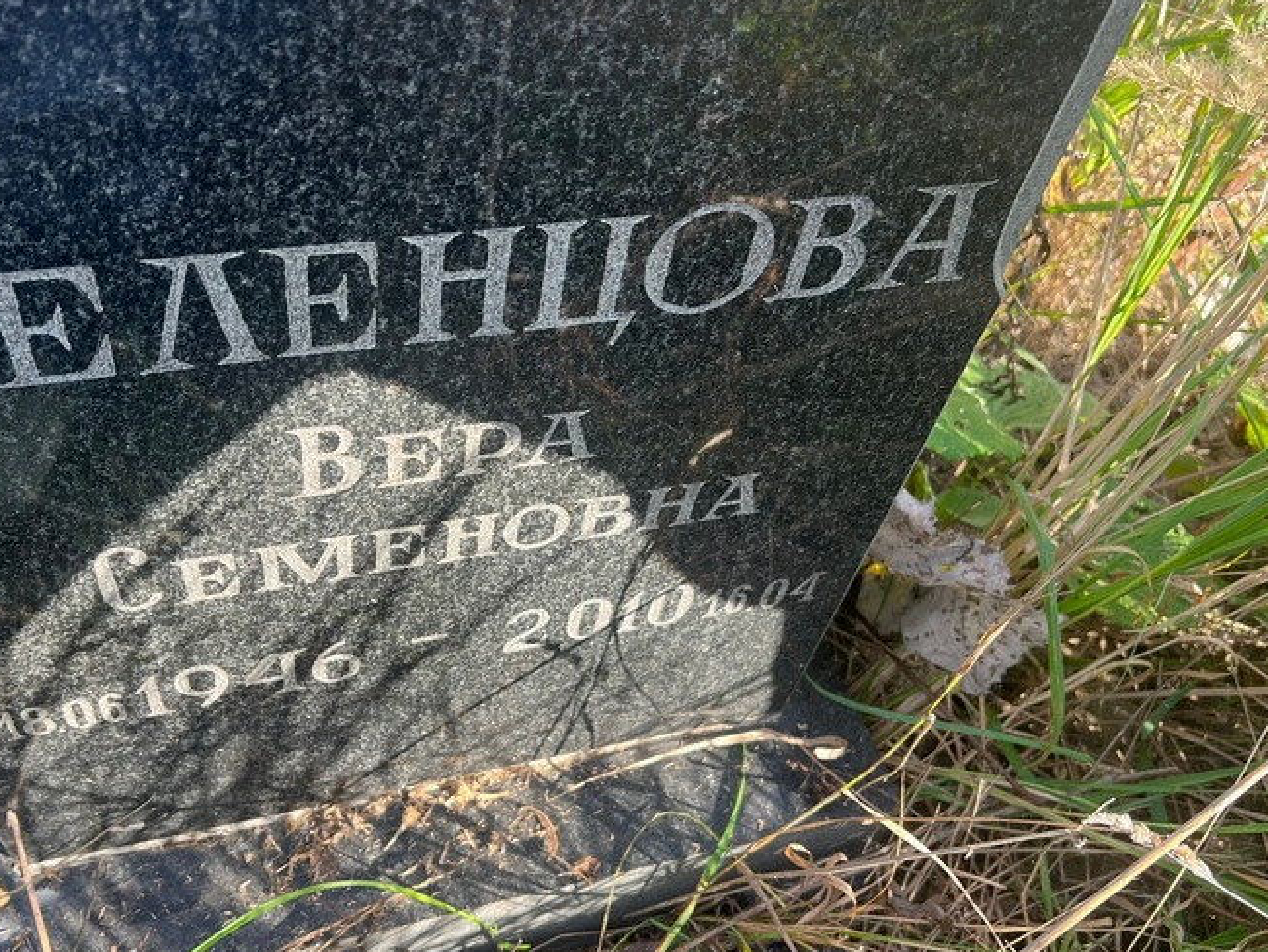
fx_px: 1173
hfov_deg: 56.5
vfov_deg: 44.1
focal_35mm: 32
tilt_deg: -50.5
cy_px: 548
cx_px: 536
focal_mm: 5.7
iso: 40
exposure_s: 1/293
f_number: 1.5
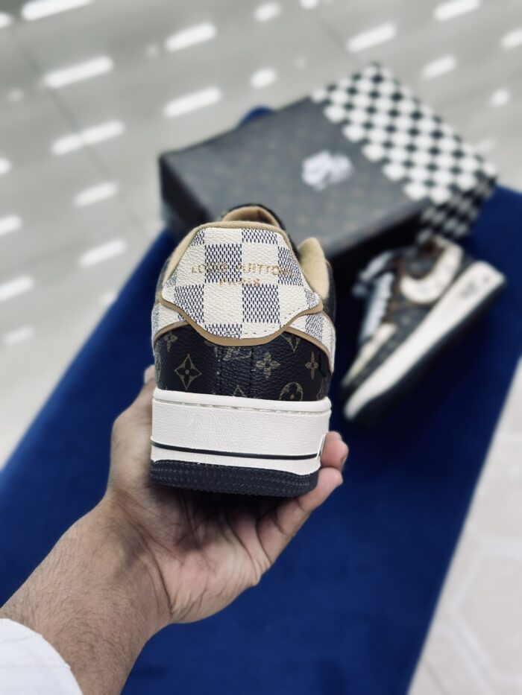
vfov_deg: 39.7
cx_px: 261
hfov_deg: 30.3
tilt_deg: -56.8
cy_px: 348
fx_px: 965
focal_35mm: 48
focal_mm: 6.86
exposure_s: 1/100
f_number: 1.78
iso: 80
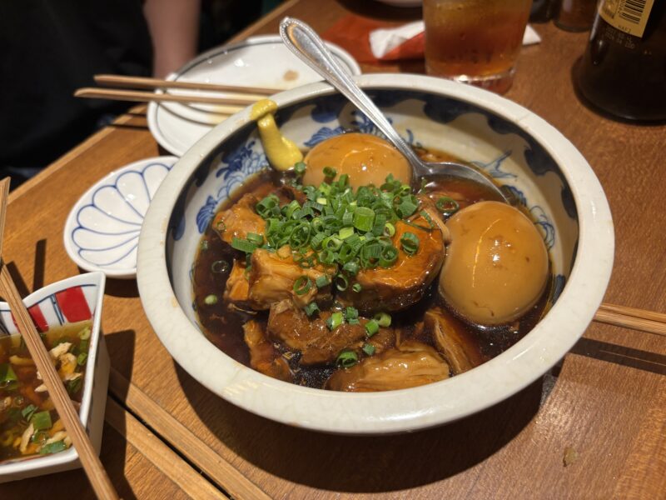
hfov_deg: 67.3
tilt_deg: -51.4
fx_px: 500
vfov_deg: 53.1
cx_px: 333
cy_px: 250
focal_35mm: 26
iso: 160
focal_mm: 5.96
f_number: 1.6
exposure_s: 1/50
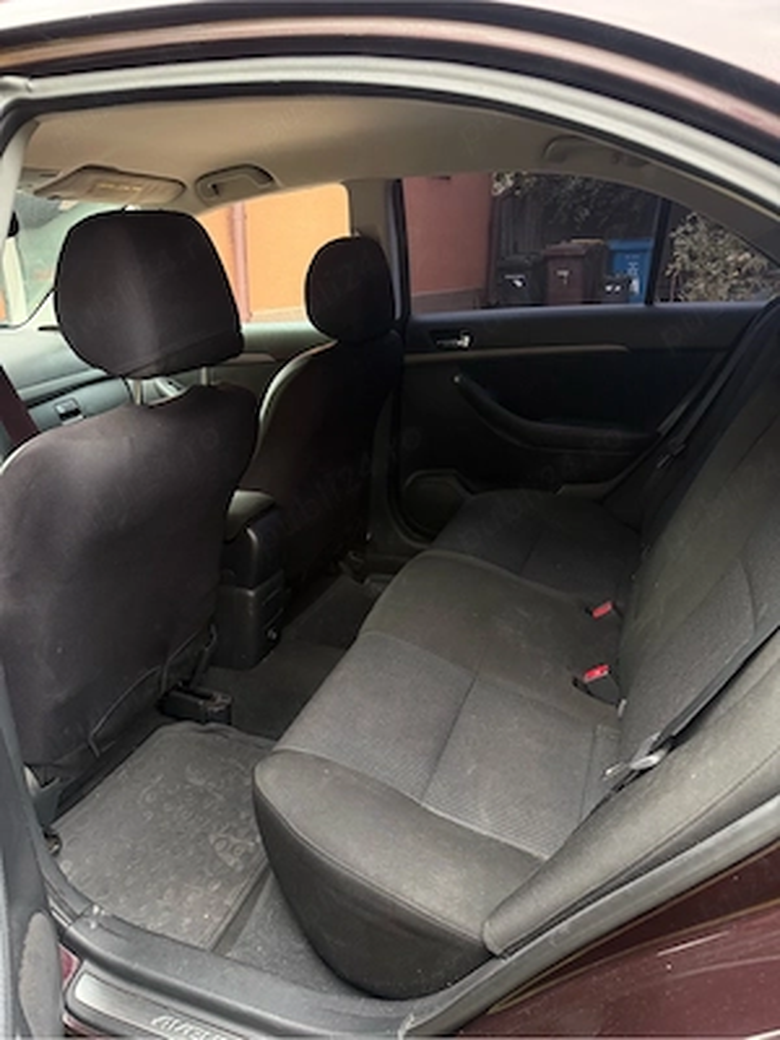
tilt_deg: -19.9
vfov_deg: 71.6
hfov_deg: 56.8
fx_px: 721
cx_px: 390
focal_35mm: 24
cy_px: 520
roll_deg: -1.4
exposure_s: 1/156
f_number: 1.78
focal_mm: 6.76
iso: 200
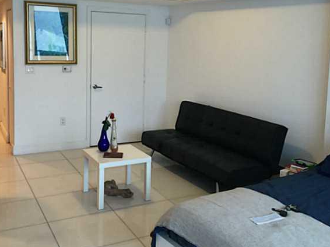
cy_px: 84
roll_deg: -1.0
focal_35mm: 41
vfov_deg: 34.8
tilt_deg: -5.7
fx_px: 391
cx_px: 170
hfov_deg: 45.8
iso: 40
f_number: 2.2
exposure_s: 1/15
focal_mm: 4.15
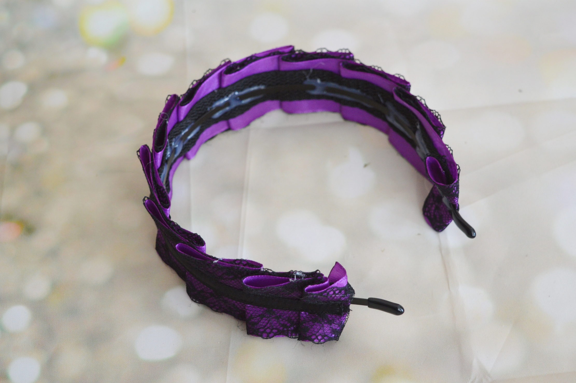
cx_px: 288
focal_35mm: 60
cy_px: 192
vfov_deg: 22.6
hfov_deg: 33.4
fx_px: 959
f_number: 5
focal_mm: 40
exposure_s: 1/60
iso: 720
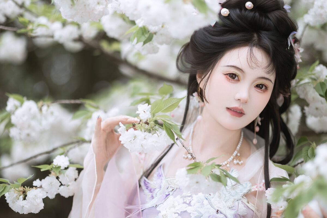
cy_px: 109
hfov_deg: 23.9
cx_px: 164
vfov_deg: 16.1
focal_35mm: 85
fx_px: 772
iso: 100
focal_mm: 85
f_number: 1.4
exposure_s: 1/1250
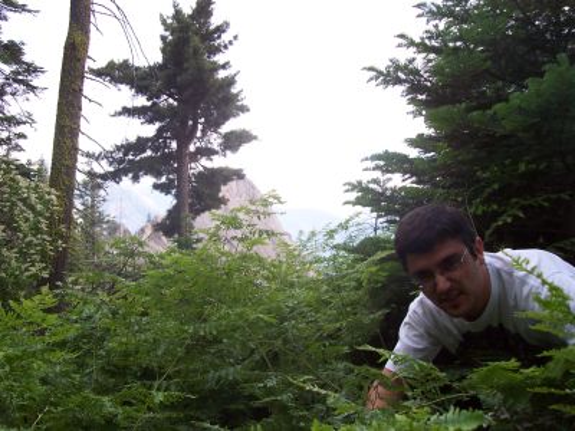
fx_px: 615
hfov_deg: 50.1
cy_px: 216
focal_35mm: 37
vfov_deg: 38.7
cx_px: 288
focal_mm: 5.6
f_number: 2.8
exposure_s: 1/250
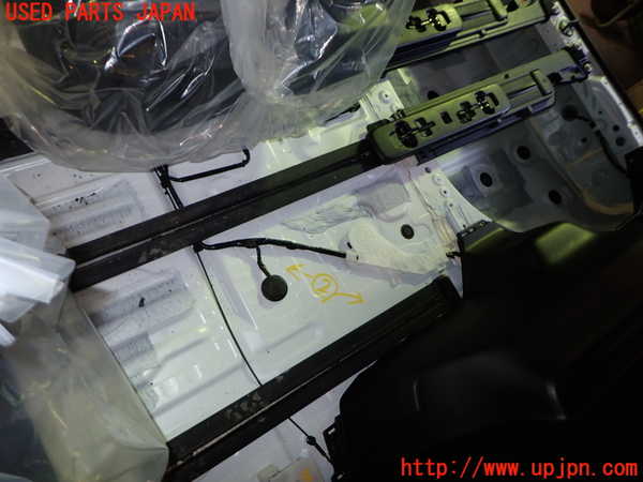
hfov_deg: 69.4
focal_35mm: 25
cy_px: 241
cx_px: 322
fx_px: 464
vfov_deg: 54.9
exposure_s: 1/30
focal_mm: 4.5
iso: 200
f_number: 2
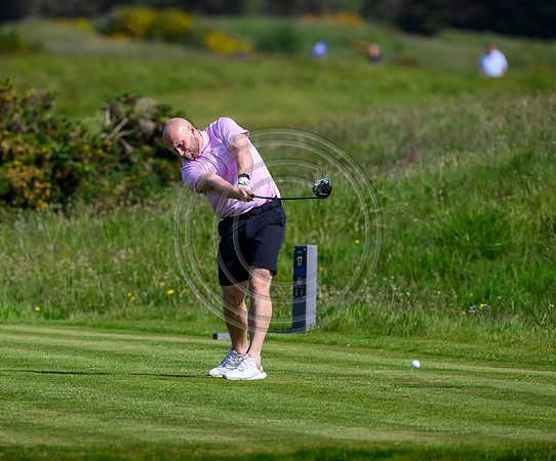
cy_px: 230
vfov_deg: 3.4
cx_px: 209
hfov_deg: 4.1
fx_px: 7697
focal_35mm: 461
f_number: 5
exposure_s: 1/5000
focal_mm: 400
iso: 500
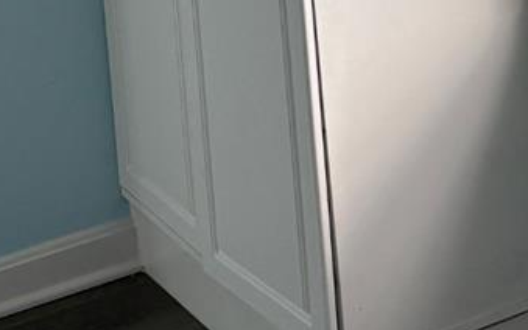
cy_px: -290
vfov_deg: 10.1
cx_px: 432
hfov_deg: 17.0
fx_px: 1756
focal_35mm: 122
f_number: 1.6
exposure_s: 1/60
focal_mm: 5.96
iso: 125
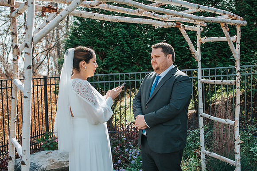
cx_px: 136
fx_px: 275
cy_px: 80
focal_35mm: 39
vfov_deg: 34.6
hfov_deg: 50.0
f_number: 3.5
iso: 500
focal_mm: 35
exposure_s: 1/1250
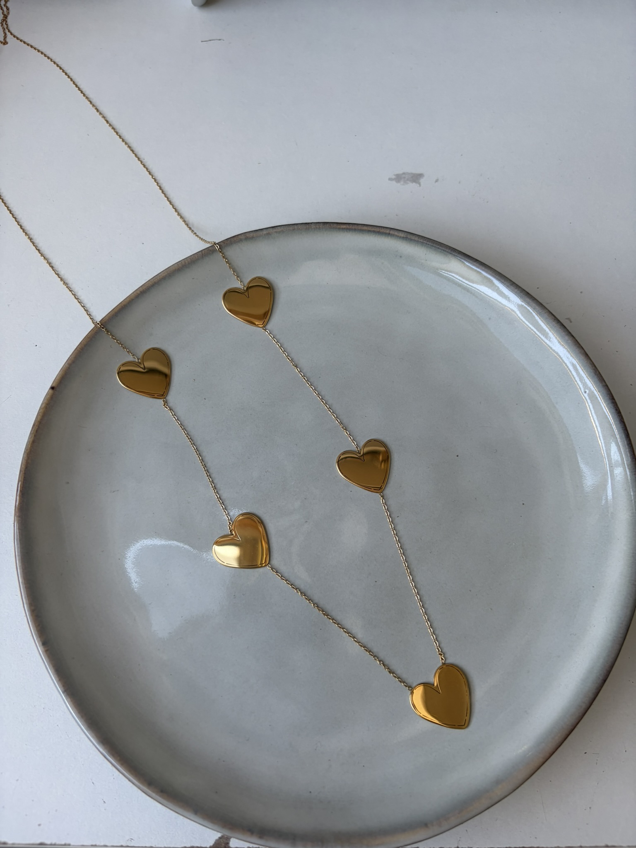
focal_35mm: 26
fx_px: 637
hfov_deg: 53.1
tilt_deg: -72.0
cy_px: 424
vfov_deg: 67.3
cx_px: 318
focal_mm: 5.96
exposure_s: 1/121
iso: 64
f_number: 1.6
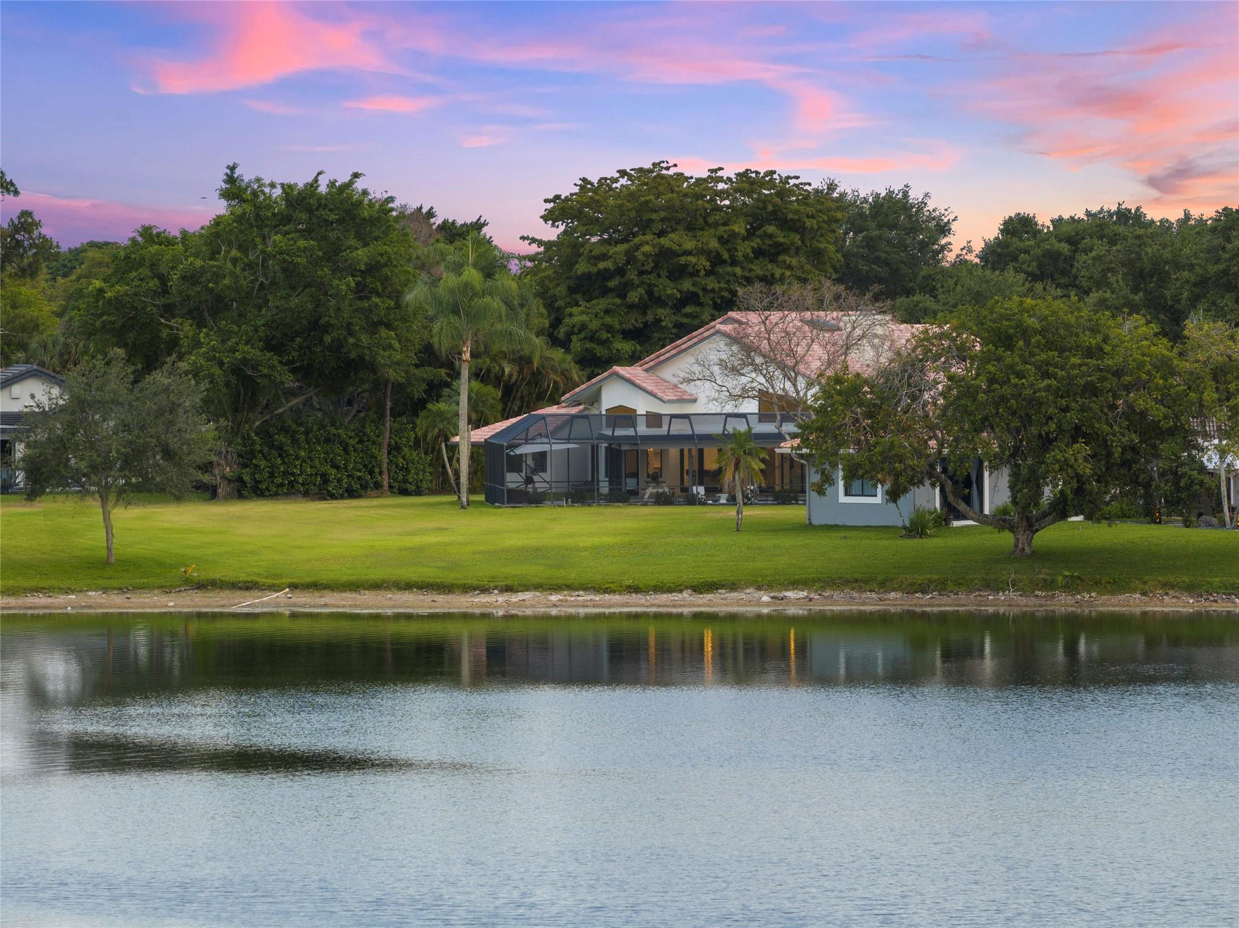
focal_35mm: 166
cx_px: 620
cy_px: 464
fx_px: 5939
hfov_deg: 11.9
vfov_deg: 8.9
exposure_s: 1/15
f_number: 3.4
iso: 110
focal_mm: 30.71
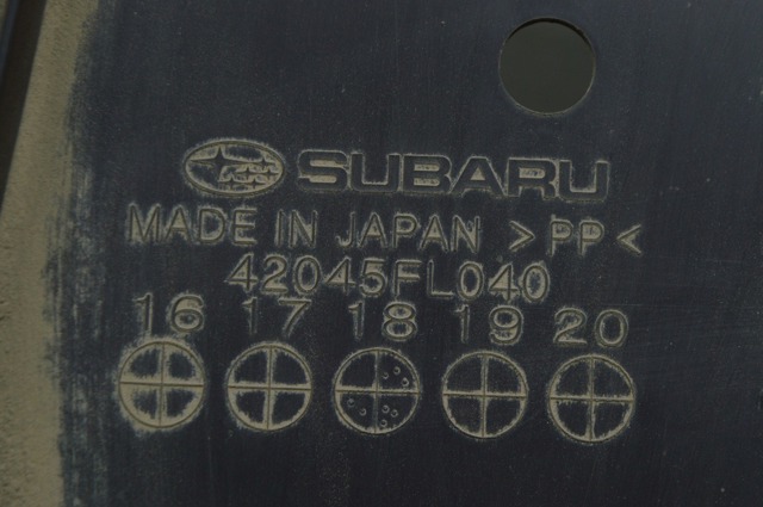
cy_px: 254
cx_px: 382
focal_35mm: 82
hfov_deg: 24.6
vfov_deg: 16.5
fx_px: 1746
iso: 400
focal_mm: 55
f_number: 5.6
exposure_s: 1/40
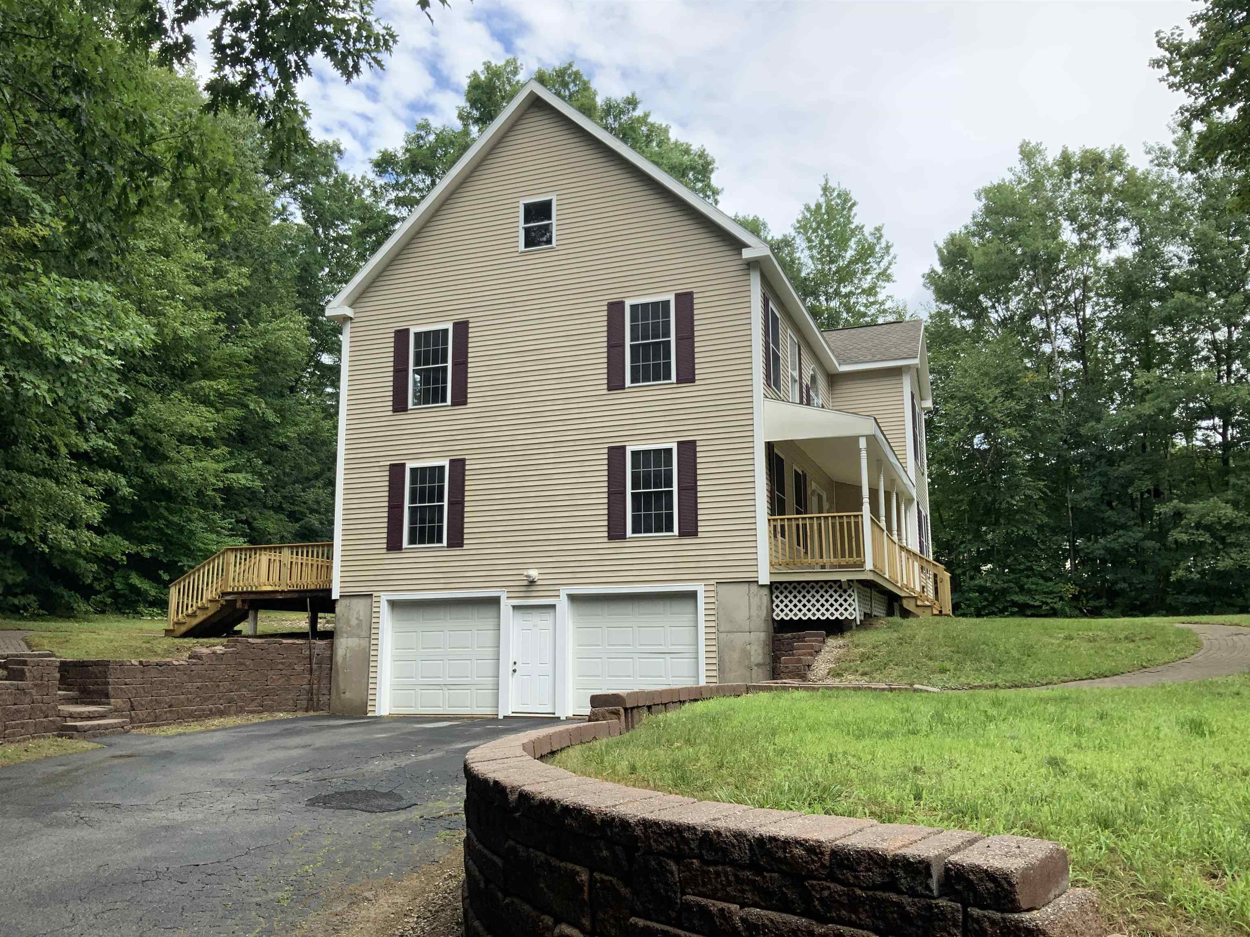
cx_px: 625
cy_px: 468
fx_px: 1047
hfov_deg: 61.7
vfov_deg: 48.2
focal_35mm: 29
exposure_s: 1/842
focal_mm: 3
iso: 16
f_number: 1.8
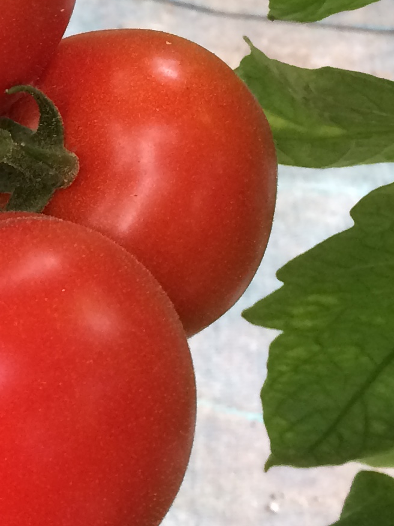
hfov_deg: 12.9
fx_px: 1639
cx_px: -225
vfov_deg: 18.1
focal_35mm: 108
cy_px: 141
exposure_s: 1/33
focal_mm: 4.15
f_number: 2.2
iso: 125
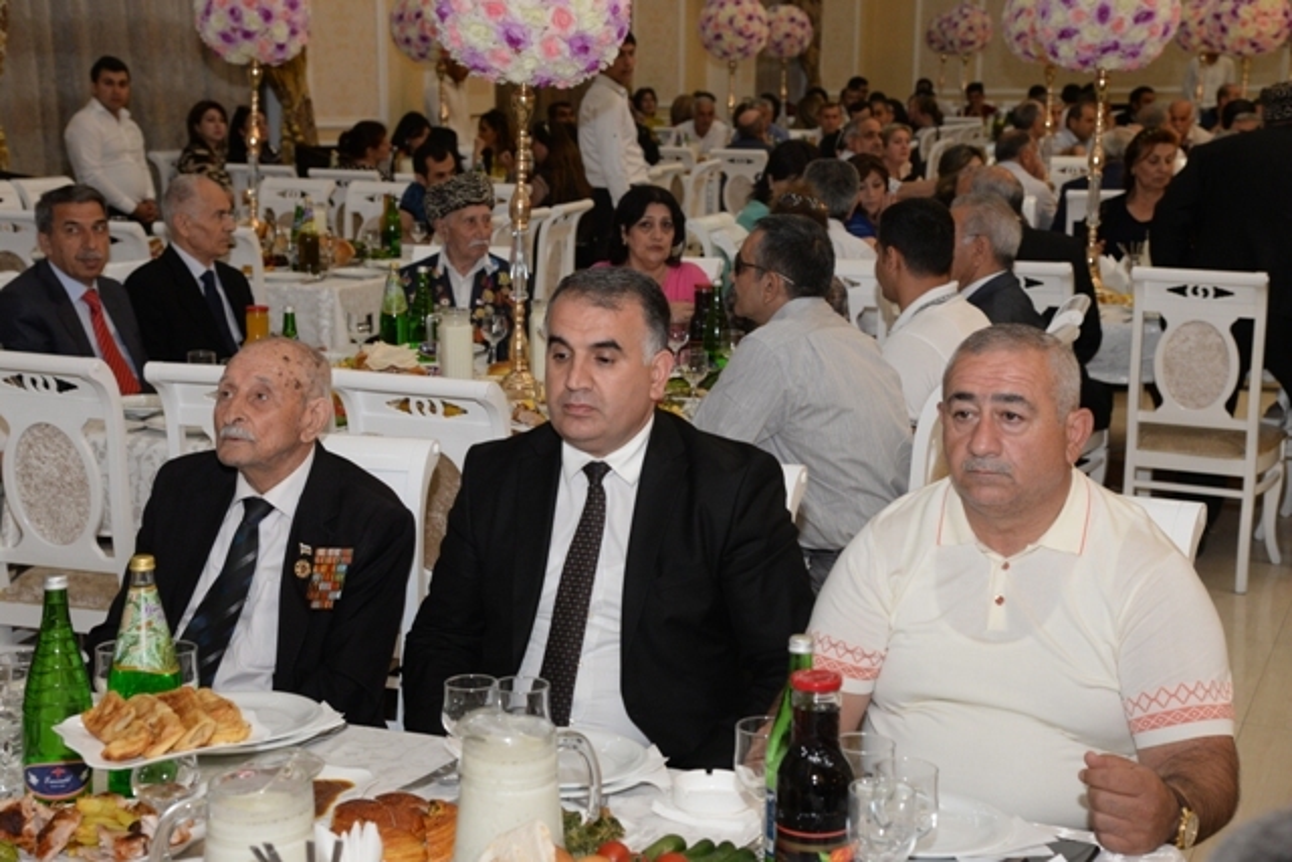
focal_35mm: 58
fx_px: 2082
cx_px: 646
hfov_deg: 34.5
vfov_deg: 23.4
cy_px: 431
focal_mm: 58
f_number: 6.3
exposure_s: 1/100
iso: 2200
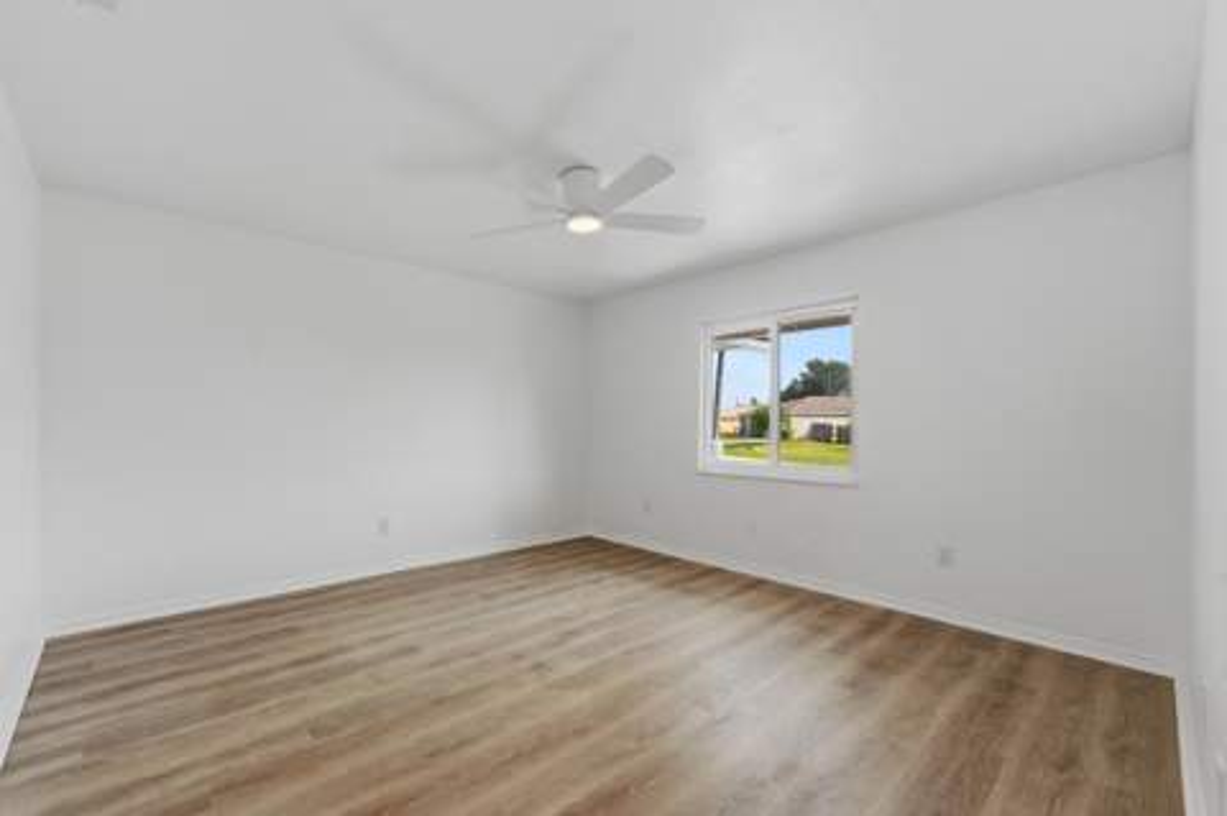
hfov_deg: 104.3
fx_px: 477
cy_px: 408
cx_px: 614
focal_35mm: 14
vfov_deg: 81.1
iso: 250
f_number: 9
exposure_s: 1/15
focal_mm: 14
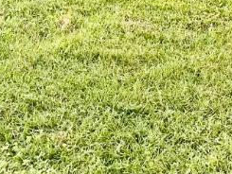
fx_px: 986
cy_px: -110
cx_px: 173
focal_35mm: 147
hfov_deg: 13.4
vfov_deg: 9.7
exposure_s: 1/857
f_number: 1.78
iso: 80
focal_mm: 6.86
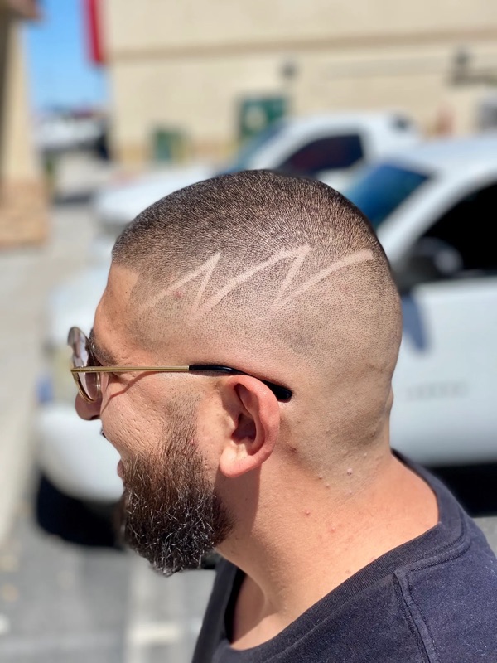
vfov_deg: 36.8
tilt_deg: -12.5
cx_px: 248
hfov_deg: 28.0
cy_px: 332
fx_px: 995
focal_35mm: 52
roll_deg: +3.3
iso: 20
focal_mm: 6
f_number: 2
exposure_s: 1/1170
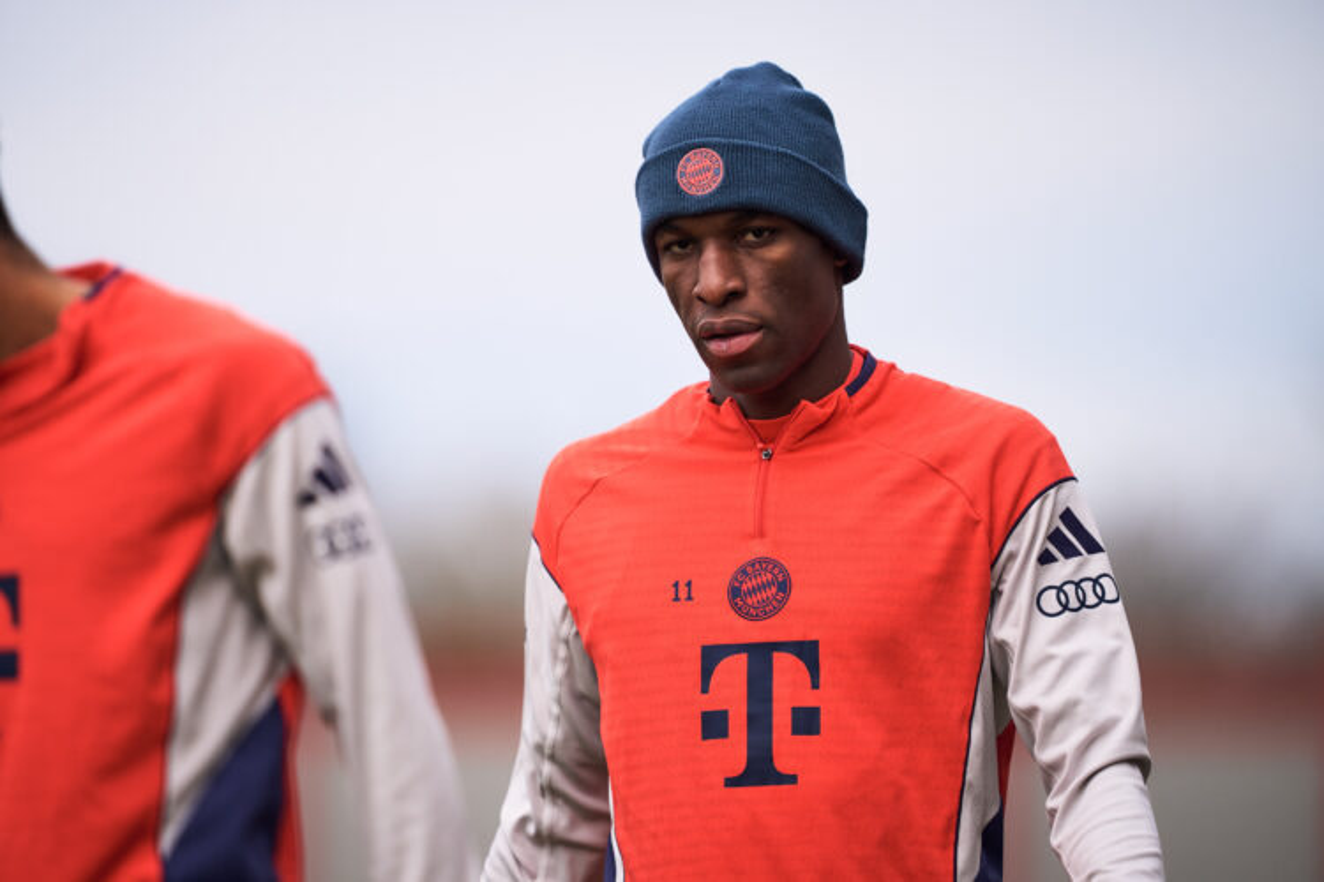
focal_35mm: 400
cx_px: 662
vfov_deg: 3.4
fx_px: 14710
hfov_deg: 5.2
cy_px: 441
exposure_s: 1/1600
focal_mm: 400
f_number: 2.8
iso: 320
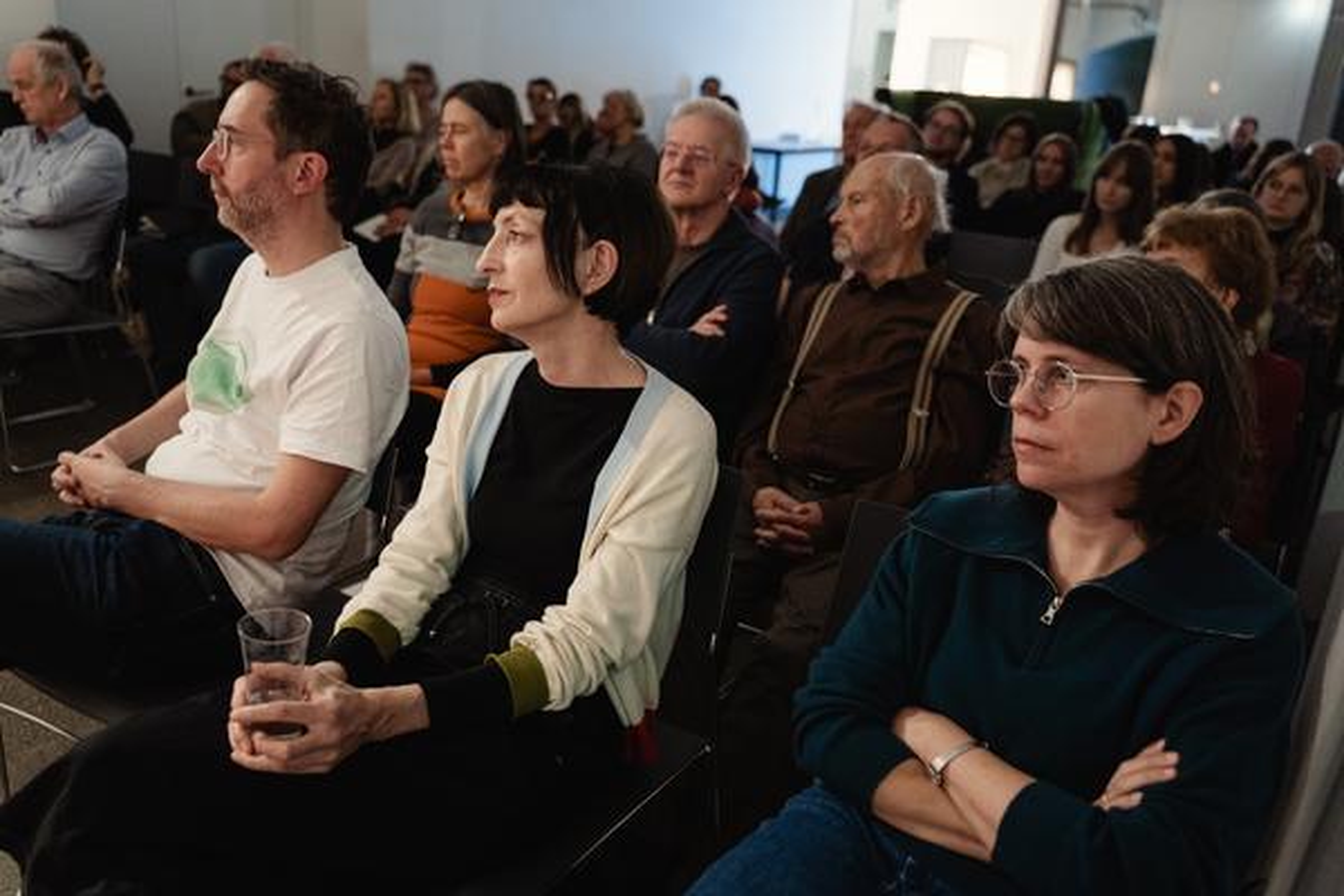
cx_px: 672
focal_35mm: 28
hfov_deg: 65.5
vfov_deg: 46.4
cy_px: 448
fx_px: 1045
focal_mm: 28
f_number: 2.8
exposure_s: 1/50
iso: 2500
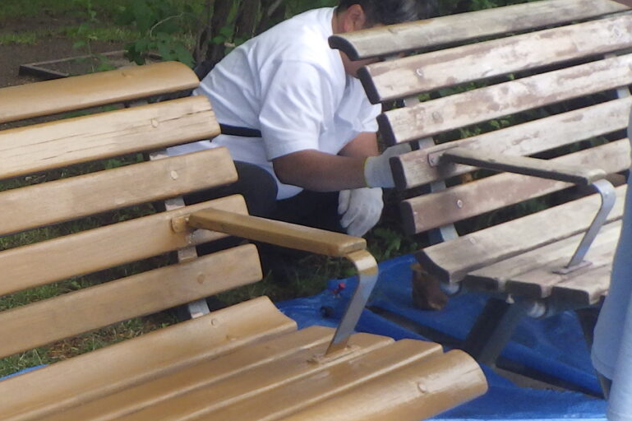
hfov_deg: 20.2
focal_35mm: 97
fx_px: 1702
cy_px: 203
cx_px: -34
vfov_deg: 14.1
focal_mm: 5
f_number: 4.2
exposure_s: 1/250
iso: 125
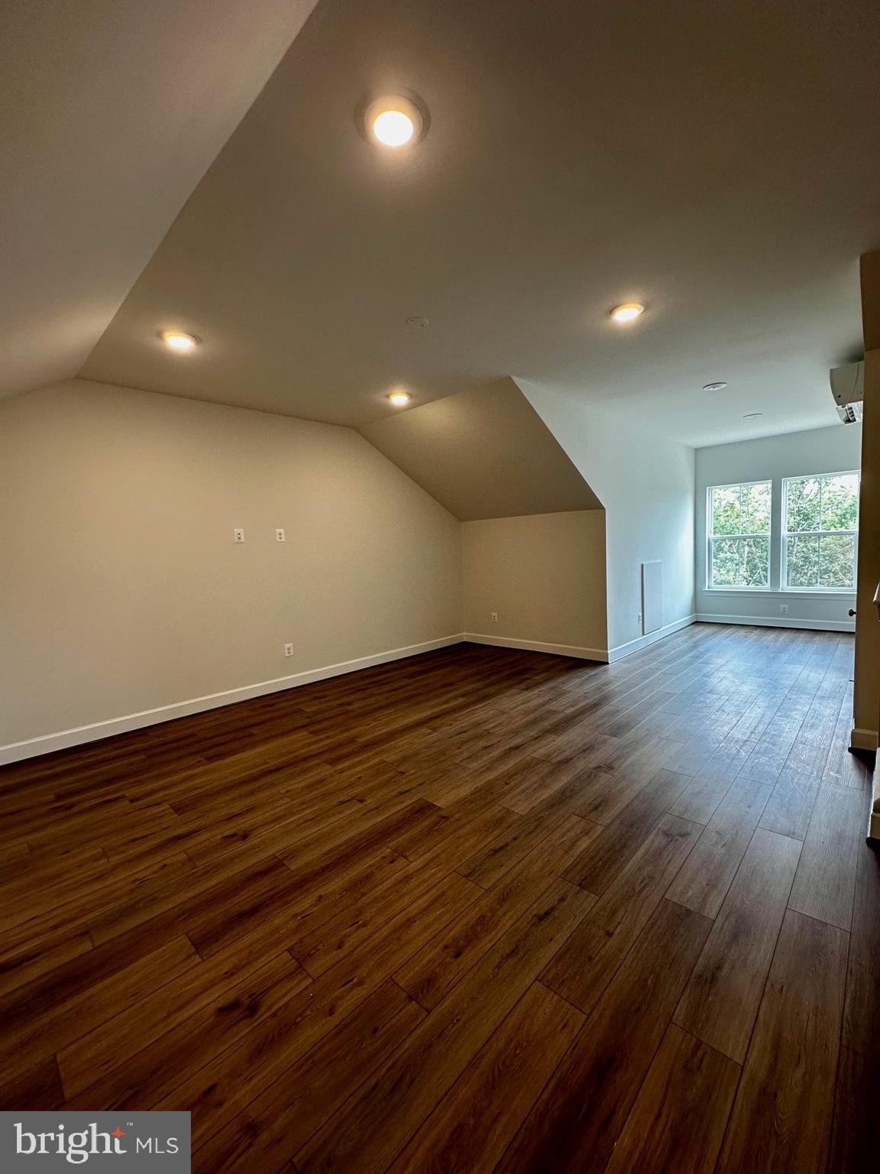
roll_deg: +2.6
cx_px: 440
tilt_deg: -5.7
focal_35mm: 14
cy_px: 587
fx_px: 475
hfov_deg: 85.7
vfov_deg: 102.1
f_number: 2.2
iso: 160
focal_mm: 2.22
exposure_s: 1/120
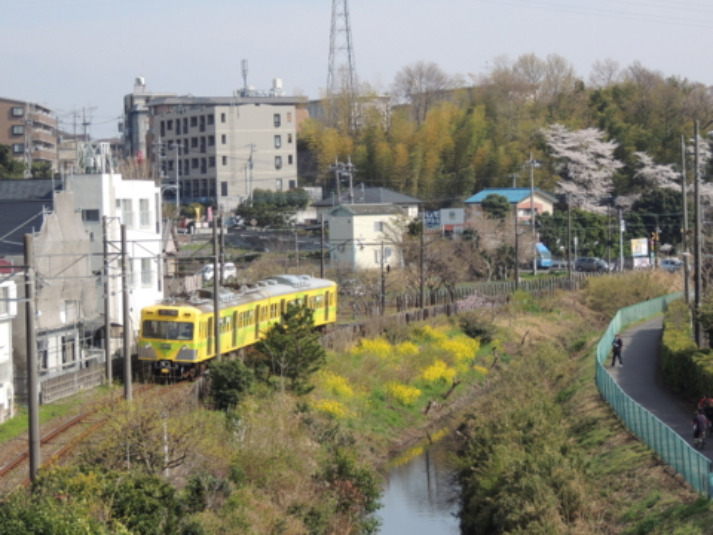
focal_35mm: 120
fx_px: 2472
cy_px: 268
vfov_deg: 12.3
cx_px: 356
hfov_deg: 16.4
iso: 100
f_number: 4.2
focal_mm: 21.4
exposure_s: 1/640
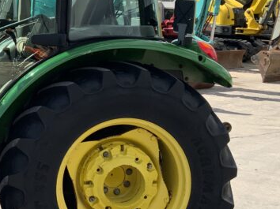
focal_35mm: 84
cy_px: 68
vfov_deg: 17.5
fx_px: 679
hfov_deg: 22.6
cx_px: 15
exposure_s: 1/1534
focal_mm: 3
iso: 16
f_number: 1.8
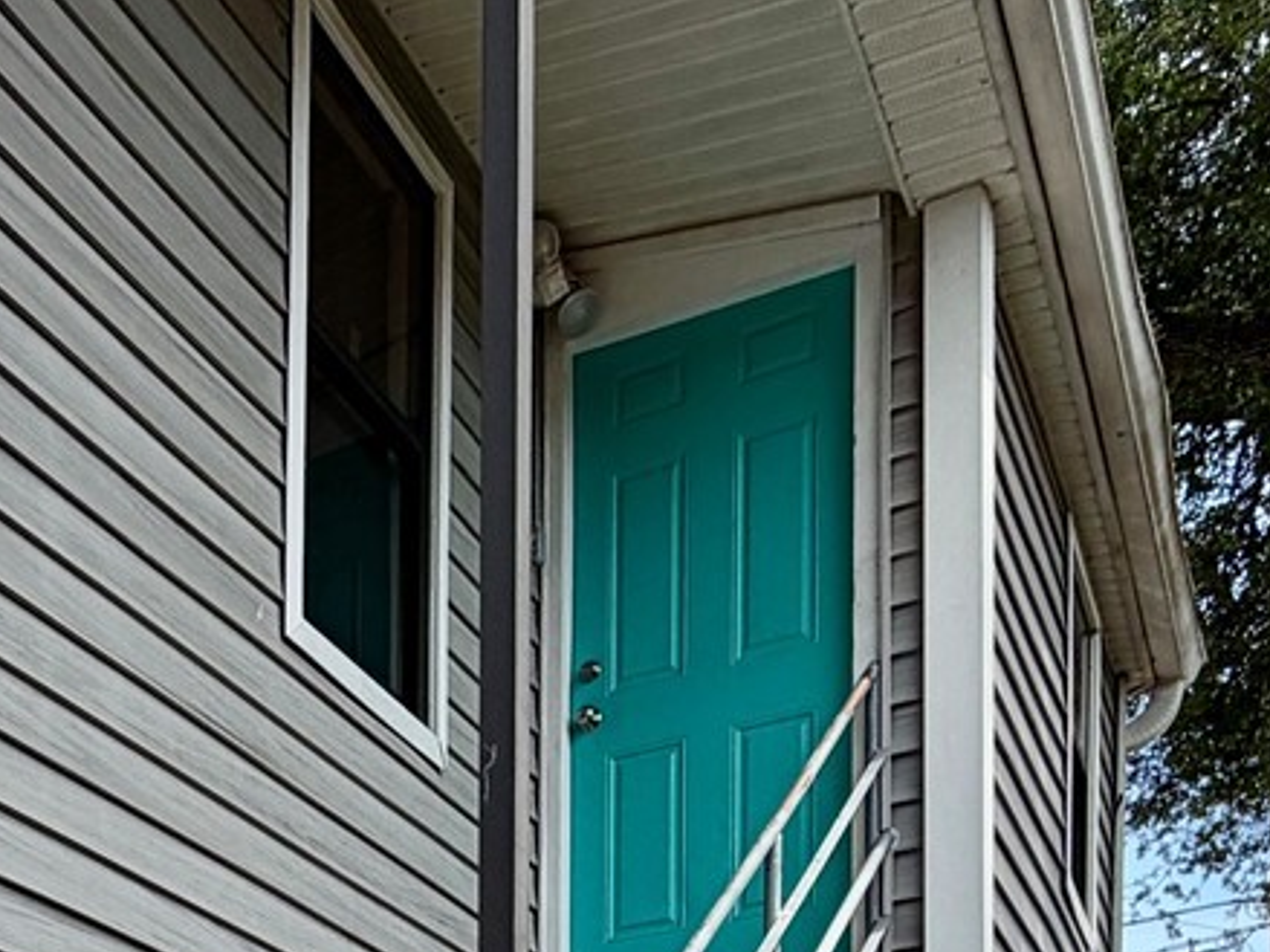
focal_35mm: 51
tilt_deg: +0.5
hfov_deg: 34.9
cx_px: 84
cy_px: 1522
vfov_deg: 22.2
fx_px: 1871
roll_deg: +0.0
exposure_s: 1/770
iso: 32
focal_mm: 2.22
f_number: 2.2
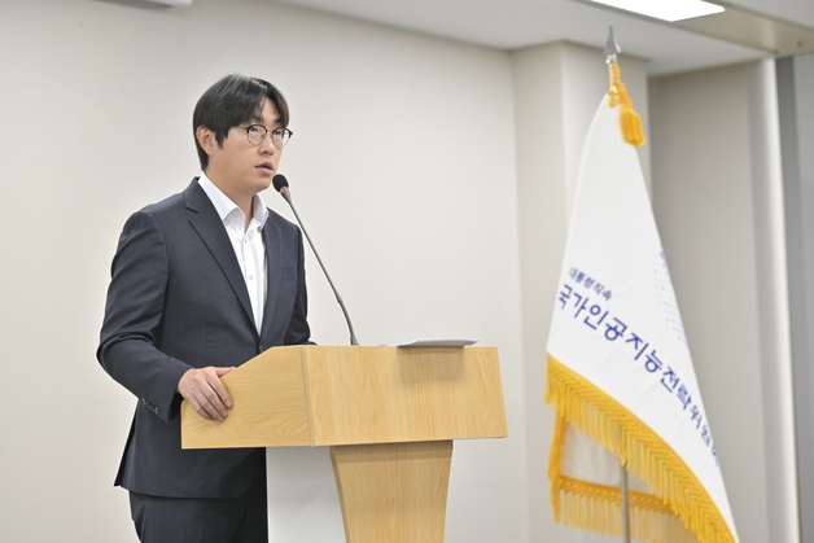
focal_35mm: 81
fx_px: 1832
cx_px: 407
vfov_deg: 16.9
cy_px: 272
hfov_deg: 25.1
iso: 800
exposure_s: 1/200
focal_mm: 81
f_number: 2.8
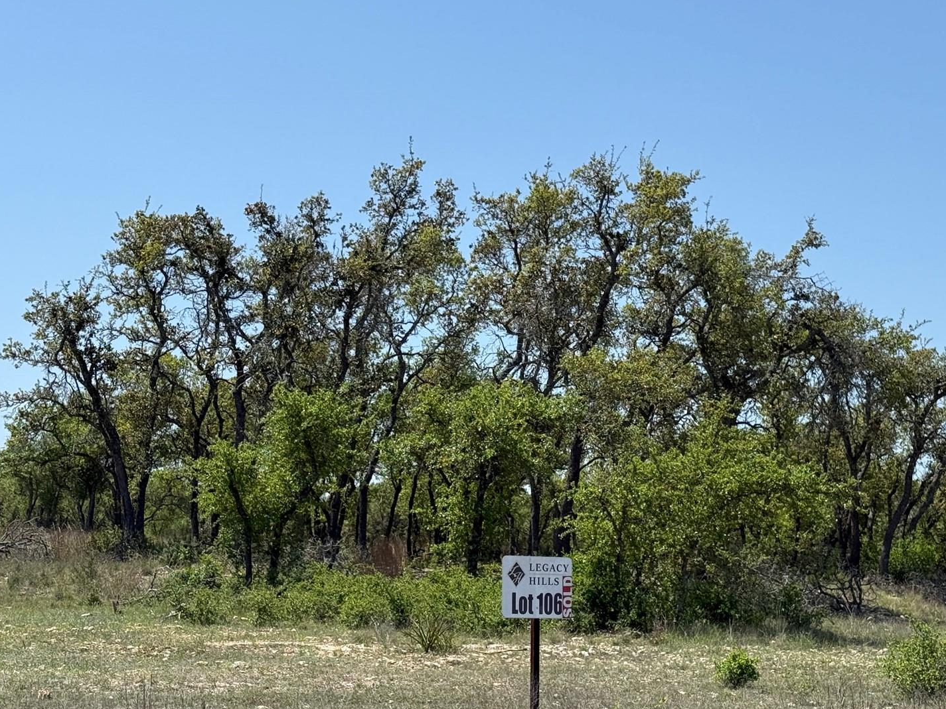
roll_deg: -1.3
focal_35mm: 69
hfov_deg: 28.1
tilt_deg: +6.9
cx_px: 546
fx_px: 1886
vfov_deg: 21.3
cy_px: 397
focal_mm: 6.76
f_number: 1.78
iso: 64
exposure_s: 1/4587
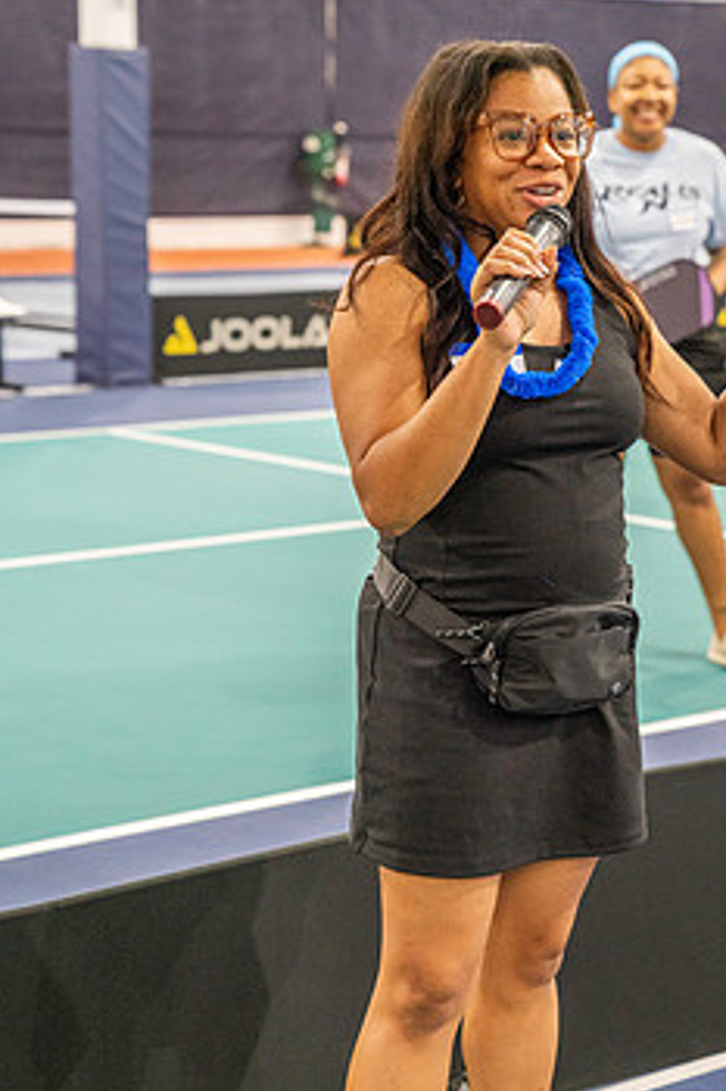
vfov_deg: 22.6
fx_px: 2725
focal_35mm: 90
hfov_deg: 15.2
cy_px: 542
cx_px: 455
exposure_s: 1/200
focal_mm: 70
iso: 6400
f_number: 4.5
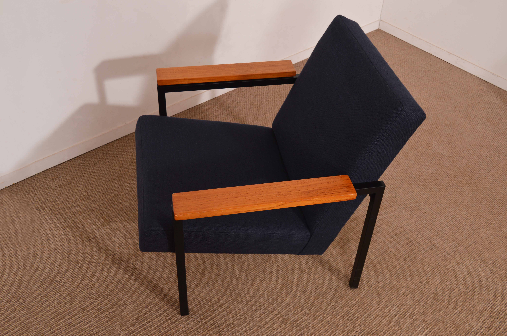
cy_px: 168
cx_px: 254
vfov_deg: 35.4
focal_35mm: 38
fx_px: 527
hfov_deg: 51.3
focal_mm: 25
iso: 100
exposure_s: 1/100
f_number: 5.6
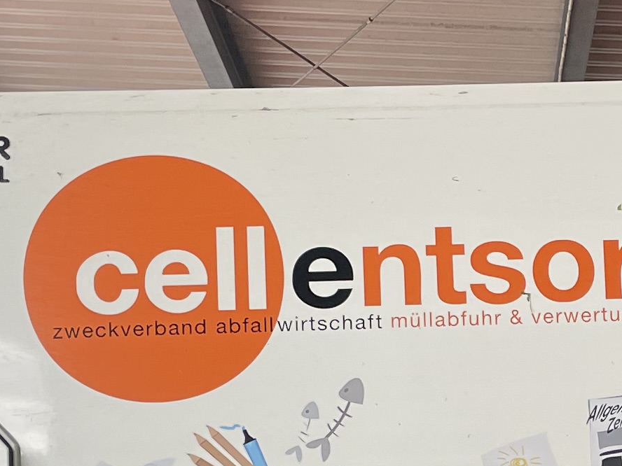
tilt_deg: +3.8
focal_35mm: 118
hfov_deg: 16.5
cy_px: 572
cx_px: 537
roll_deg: +1.5
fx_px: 2120
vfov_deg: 12.2
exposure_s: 1/121
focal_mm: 4.2
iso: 64
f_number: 1.6
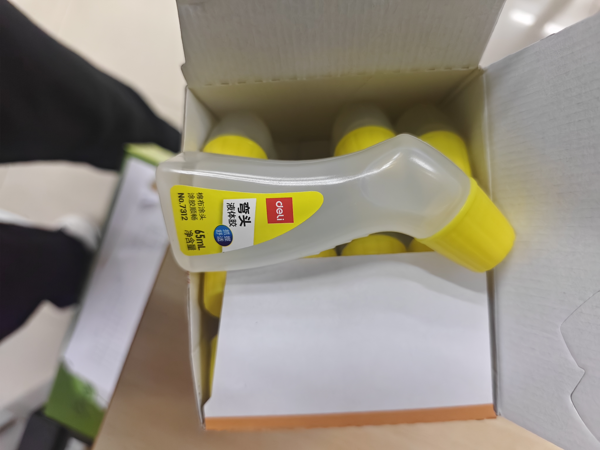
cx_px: 300
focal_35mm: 23
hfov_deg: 73.9
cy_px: 225
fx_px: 399
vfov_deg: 58.9
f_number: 1.68
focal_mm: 6.45
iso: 5735
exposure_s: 1/346
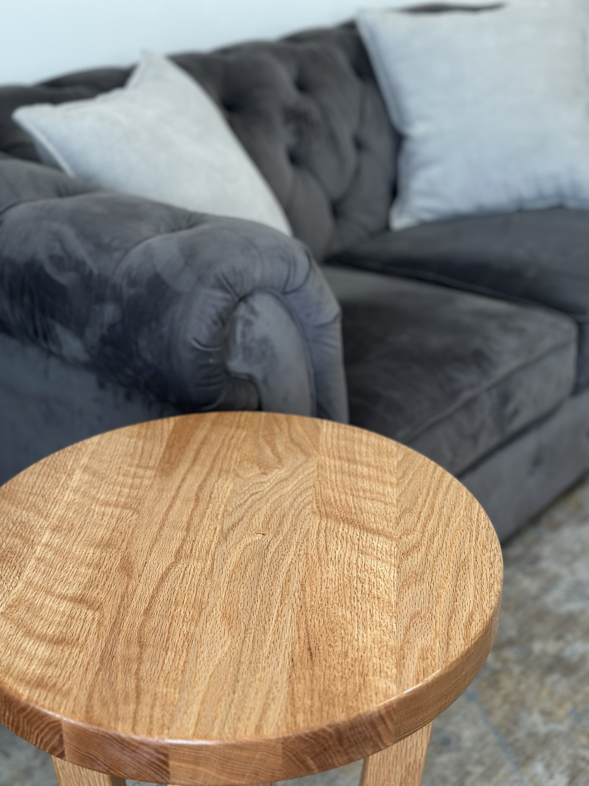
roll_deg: +0.0
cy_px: 393
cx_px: 294
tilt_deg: -27.8
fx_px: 1089
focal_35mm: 48
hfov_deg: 30.3
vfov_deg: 39.7
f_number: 1.78
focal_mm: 6.86
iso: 320
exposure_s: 1/40
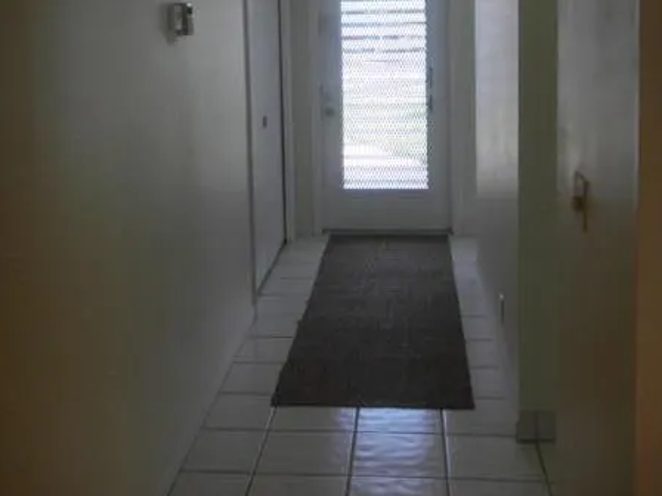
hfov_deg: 38.2
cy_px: 94
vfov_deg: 28.4
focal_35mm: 50
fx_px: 956
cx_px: 316
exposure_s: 1/42.7
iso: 80
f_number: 3.6
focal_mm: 6.3
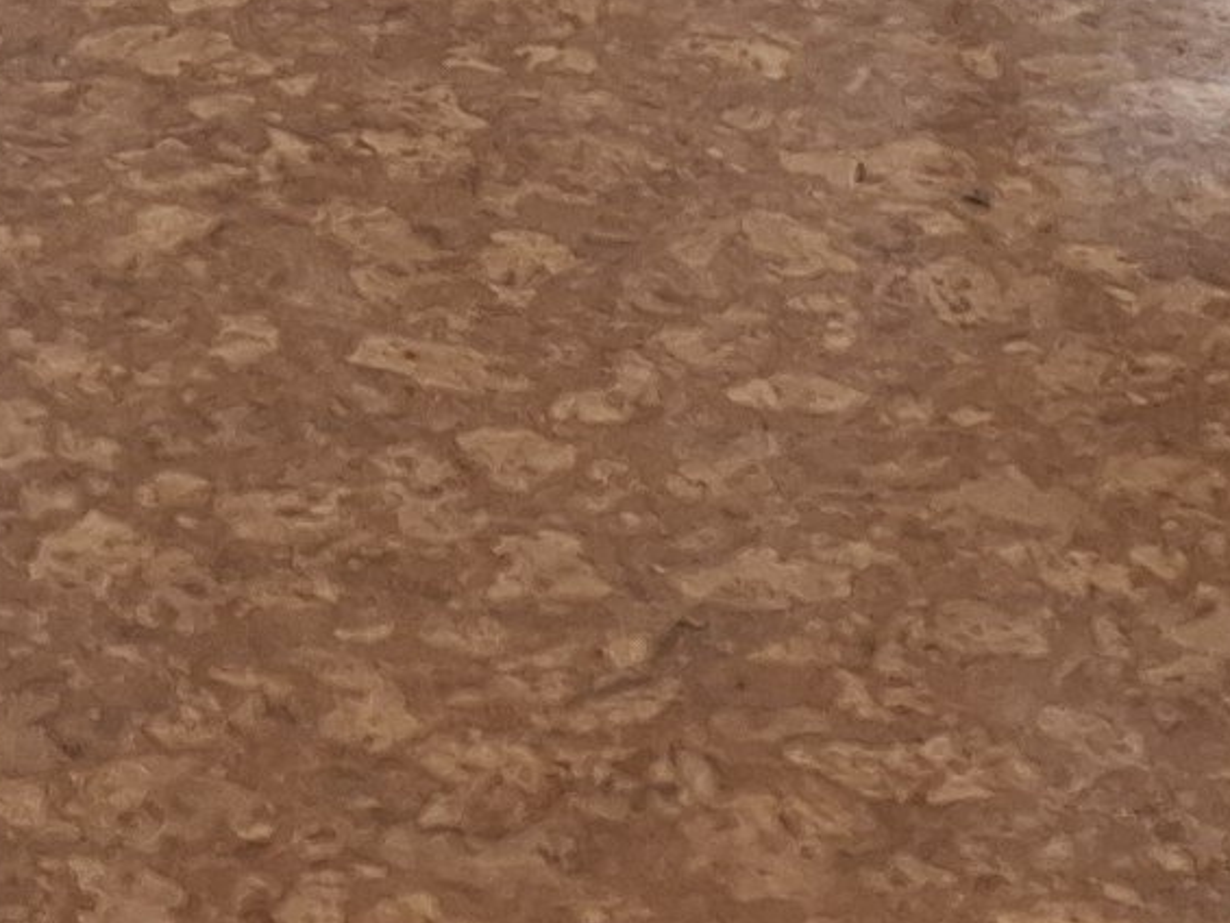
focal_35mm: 166
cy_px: -1940
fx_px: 5900
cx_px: -259
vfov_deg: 7.7
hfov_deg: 11.7
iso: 250
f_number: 1.8
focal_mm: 5.54
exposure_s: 1/50
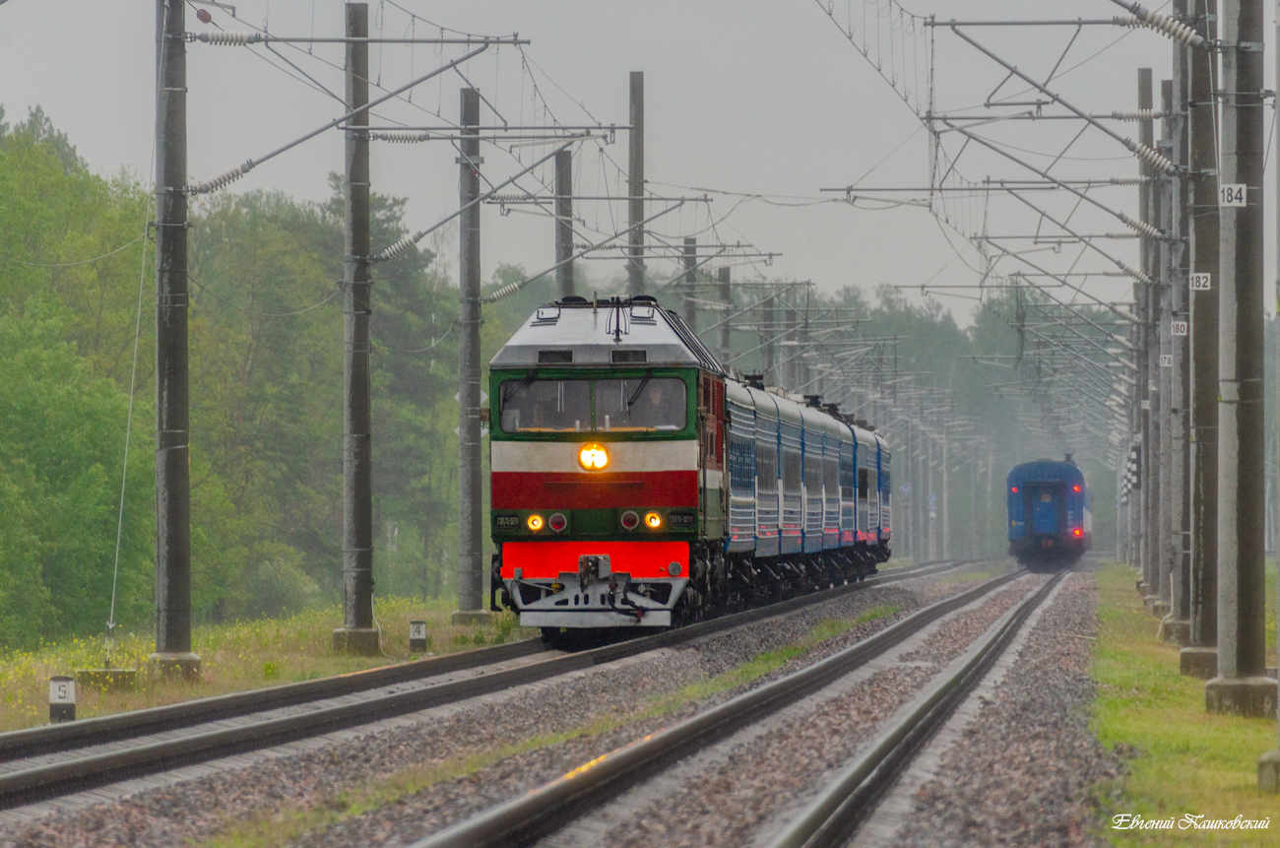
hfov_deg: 4.6
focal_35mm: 450
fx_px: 15967
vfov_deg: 3.0
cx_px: 640
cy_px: 424
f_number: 5.6
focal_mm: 300
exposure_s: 1/200
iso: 400
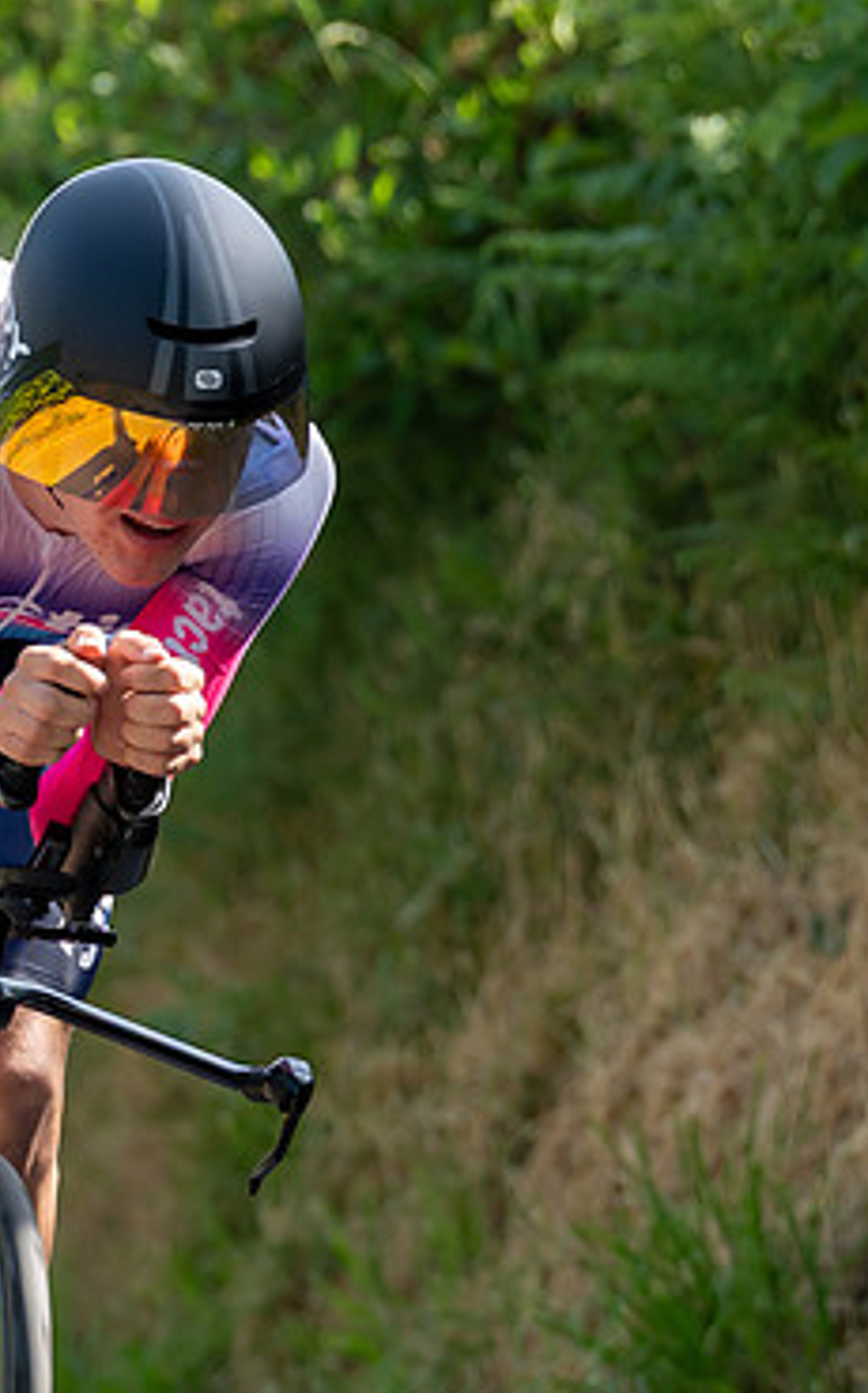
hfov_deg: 2.0
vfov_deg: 3.3
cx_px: -34
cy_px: 913
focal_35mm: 643
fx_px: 24385
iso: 400
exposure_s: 1/1000
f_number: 3.5
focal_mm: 200
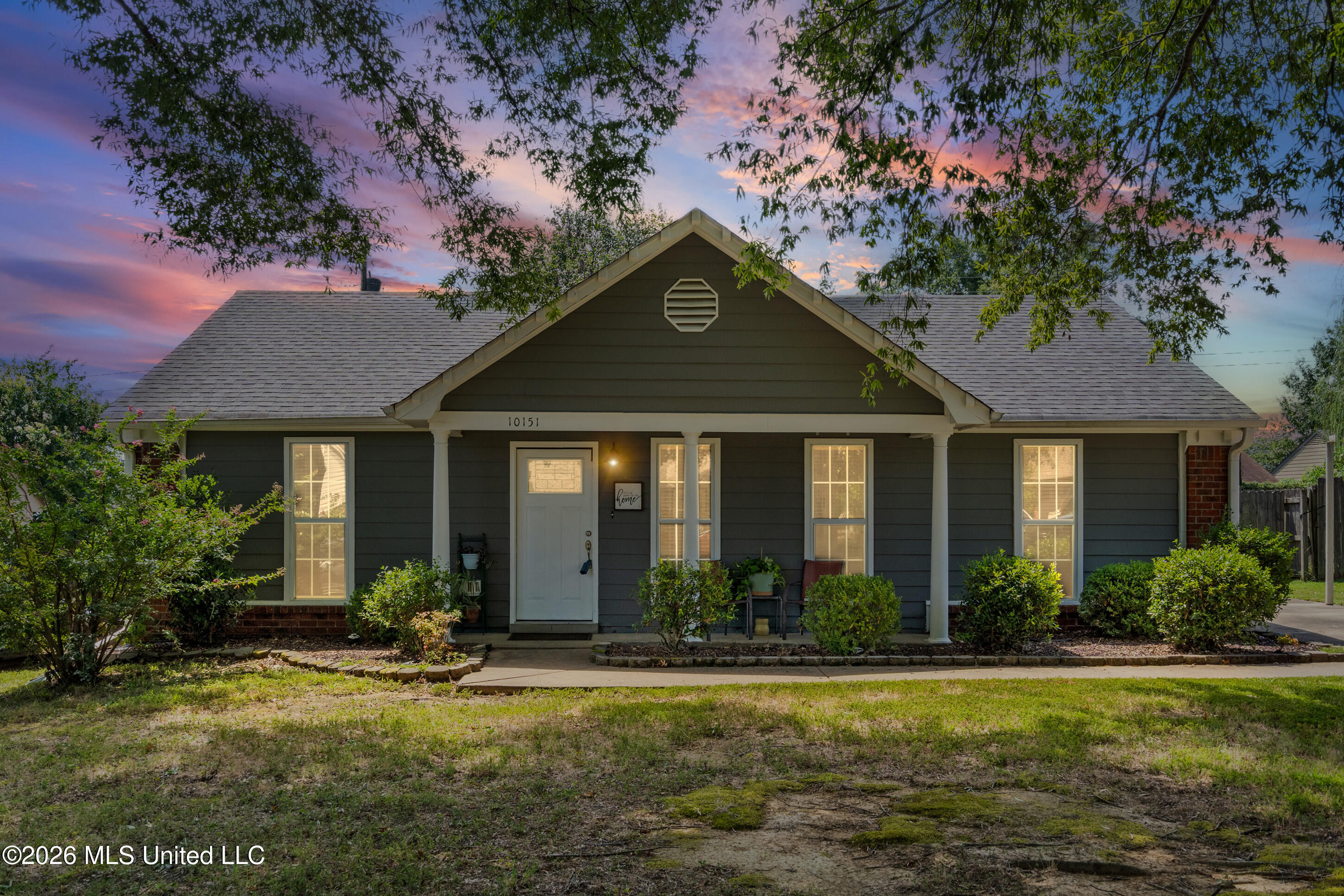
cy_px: 448
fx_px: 1157
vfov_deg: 42.3
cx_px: 672
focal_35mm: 31
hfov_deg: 60.3
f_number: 8
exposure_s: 1/500
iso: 1000
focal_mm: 31
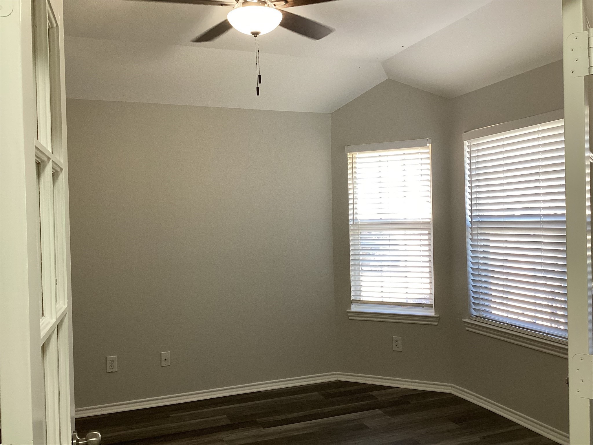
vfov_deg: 45.4
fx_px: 531
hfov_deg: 58.4
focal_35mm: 31
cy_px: 222
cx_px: 296
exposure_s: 1/60
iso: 100
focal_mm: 3.3
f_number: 2.4
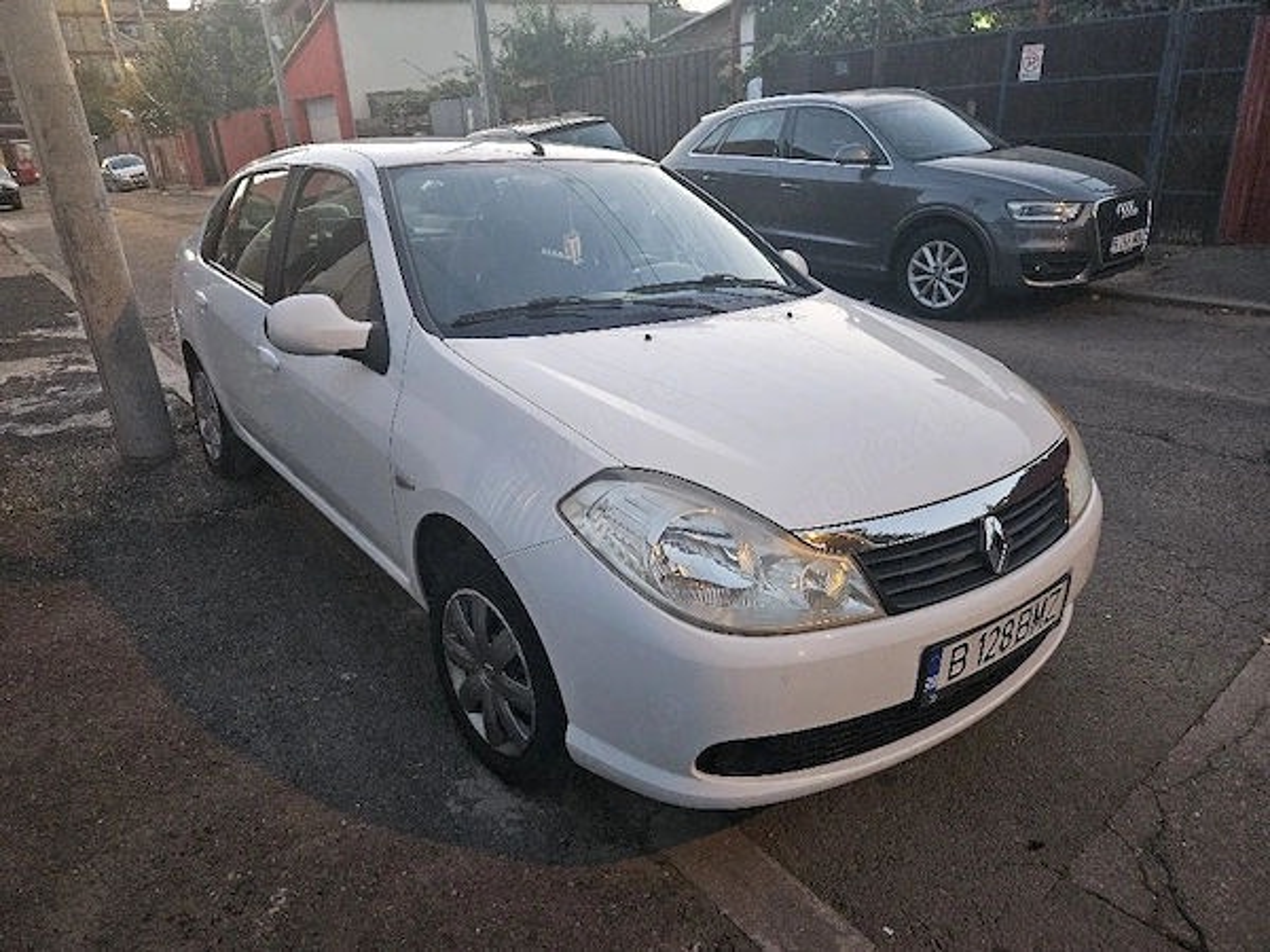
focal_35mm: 23
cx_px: 635
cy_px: 476
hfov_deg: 73.9
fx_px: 844
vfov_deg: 58.9
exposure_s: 1/50.3
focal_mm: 5.4
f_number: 1.8
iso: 640
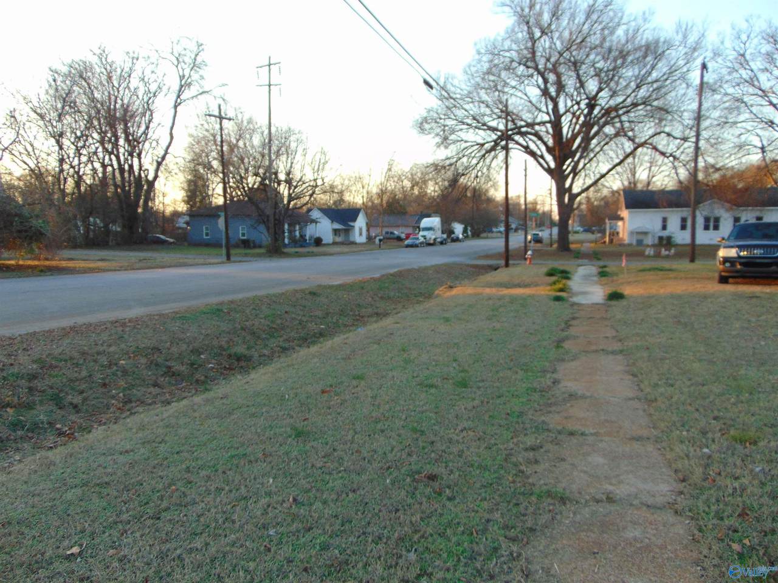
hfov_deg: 69.4
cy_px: 292
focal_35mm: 25
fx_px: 562
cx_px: 389
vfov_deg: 54.9
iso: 80
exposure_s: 1/80
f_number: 3
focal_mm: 4.5
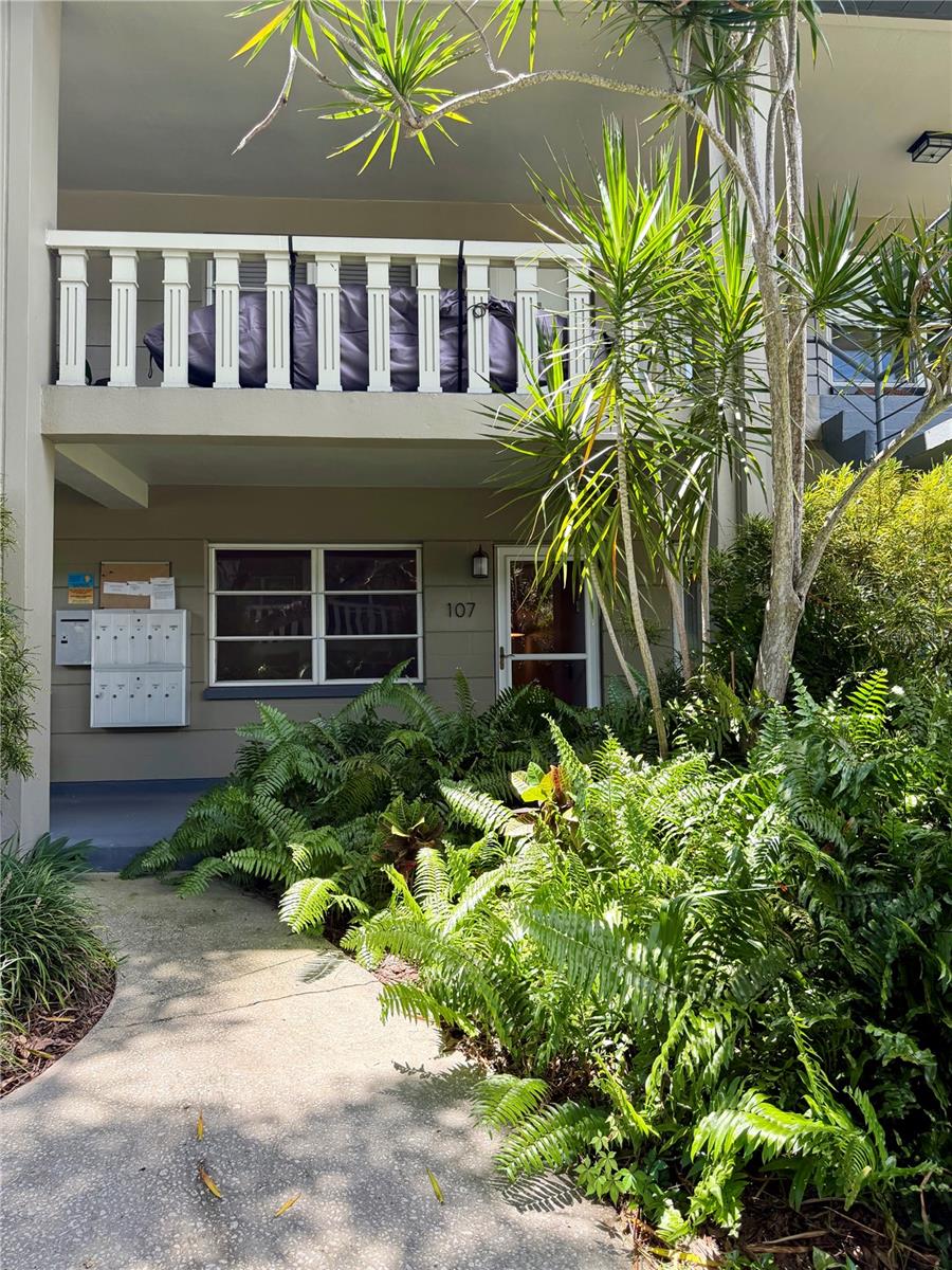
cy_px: 635
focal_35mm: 24
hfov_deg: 56.8
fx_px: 880
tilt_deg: +3.7
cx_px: 476
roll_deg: +0.2
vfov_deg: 71.6
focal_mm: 6.76
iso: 100
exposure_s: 1/654
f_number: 1.78
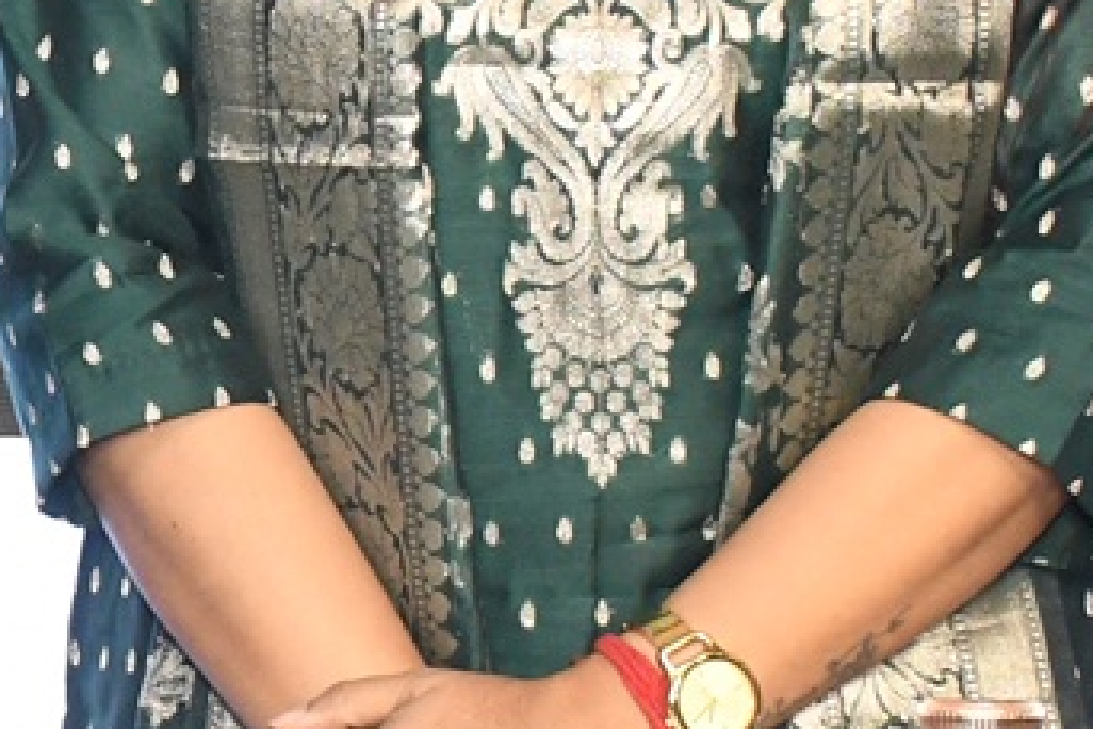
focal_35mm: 281
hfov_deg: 7.2
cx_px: -368
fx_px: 8531
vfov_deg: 4.9
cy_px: 142
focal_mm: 32
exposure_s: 1/125
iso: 1600
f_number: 5.6
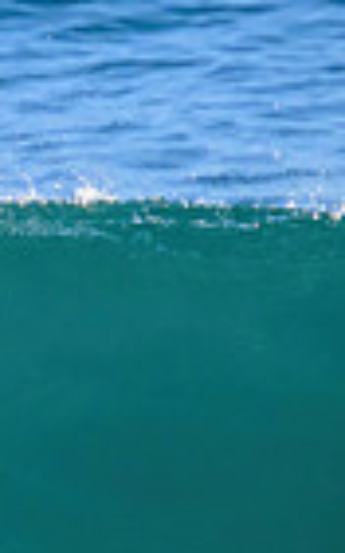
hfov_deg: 0.4
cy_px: 265
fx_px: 50569
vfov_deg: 0.6
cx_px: -761
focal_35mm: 3358
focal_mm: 800
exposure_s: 1/2000
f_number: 11
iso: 2800
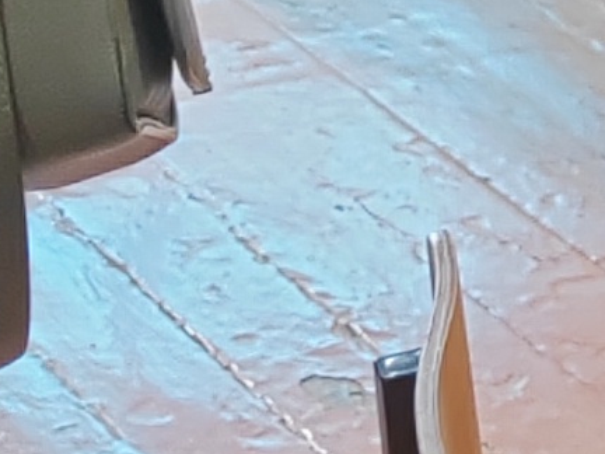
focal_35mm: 256
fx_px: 4474
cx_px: 943
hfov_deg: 7.6
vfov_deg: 5.3
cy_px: -1085
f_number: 1.9
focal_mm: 5.52
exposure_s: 1/25
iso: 800
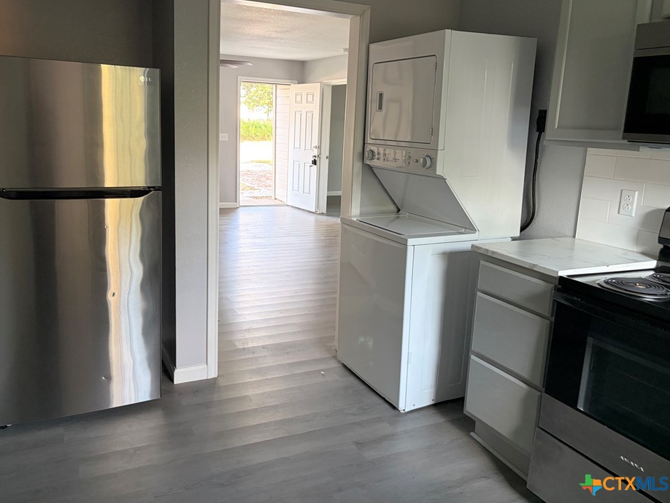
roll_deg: -1.5
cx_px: 312
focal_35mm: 29
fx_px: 561
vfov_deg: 48.2
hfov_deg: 61.6
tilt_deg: -9.7
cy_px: 230
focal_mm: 5.96
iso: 250
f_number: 1.6
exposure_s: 1/60
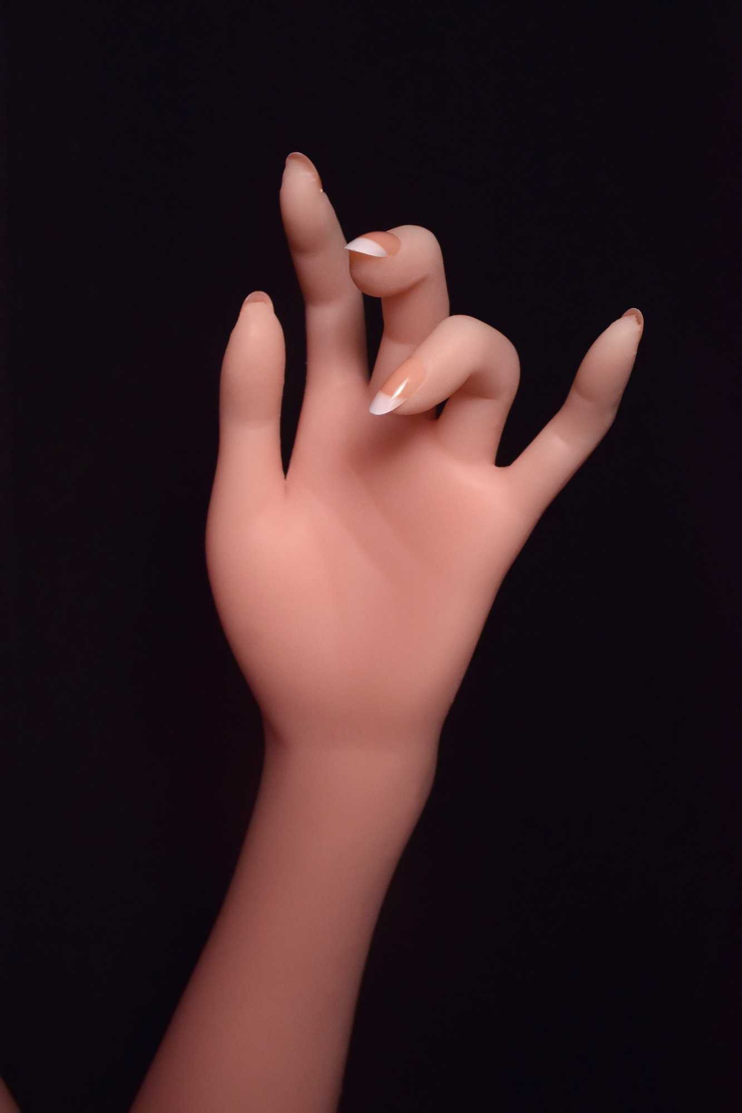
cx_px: 371
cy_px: 556
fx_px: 1762
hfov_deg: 23.8
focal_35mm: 57
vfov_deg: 35.1
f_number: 9.5
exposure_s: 1/180
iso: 640
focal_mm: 38
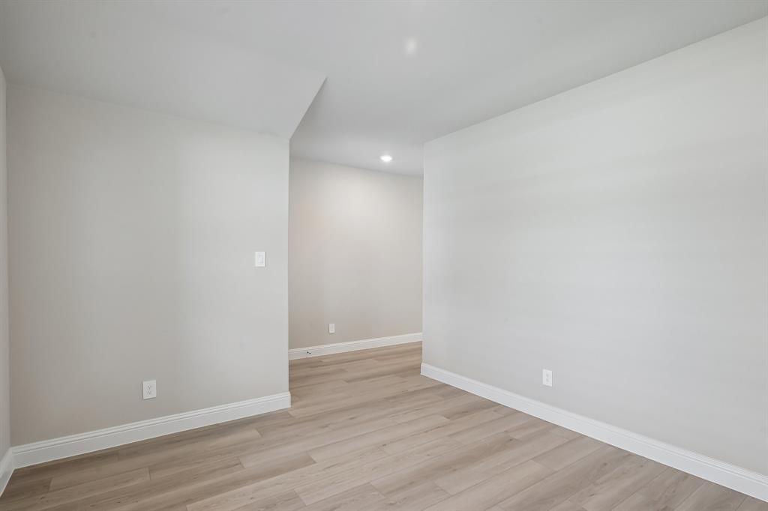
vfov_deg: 68.8
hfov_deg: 91.6
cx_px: 384
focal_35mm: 18
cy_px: 256
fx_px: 373
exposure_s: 1/15
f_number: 8
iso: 400
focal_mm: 17.5
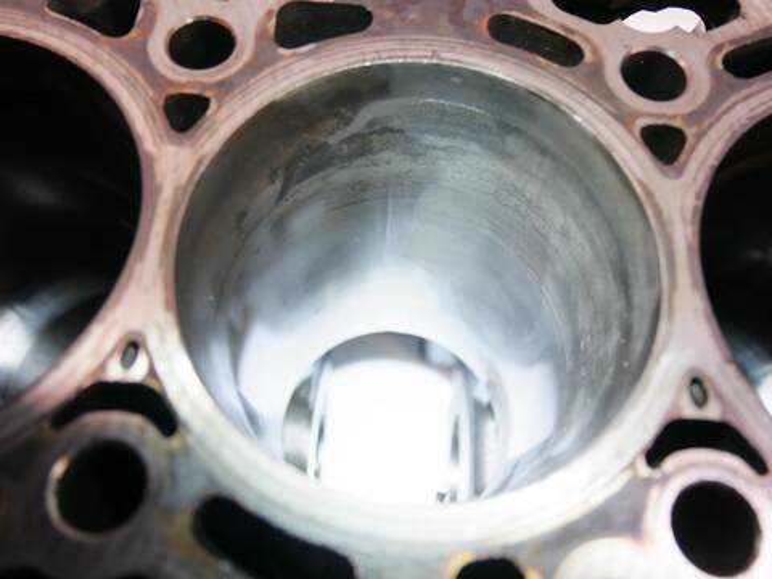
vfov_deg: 46.8
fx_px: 669
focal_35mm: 30
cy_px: 290
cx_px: 386
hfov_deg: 60.0
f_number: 3.7
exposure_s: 1/60
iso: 320
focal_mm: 15
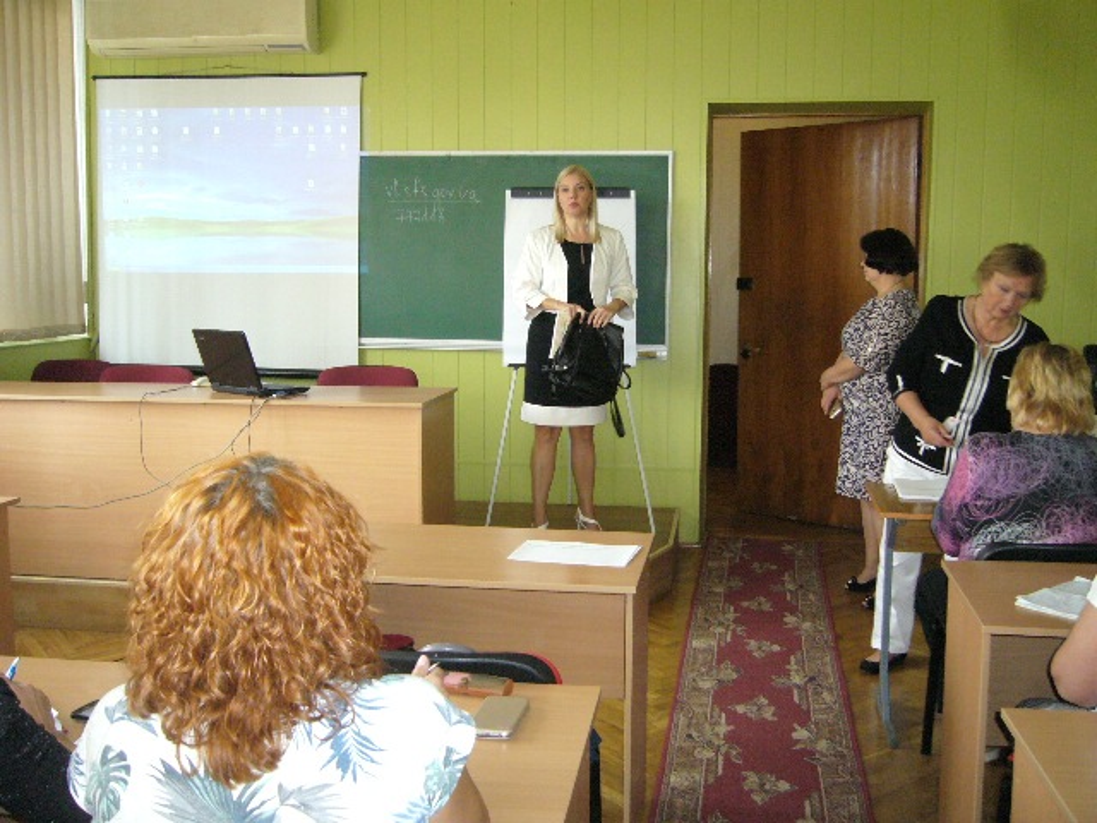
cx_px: 548
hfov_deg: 52.6
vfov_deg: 40.7
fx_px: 1109
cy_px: 412
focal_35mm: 35
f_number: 2.8
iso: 400
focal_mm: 5.8
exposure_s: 1/30
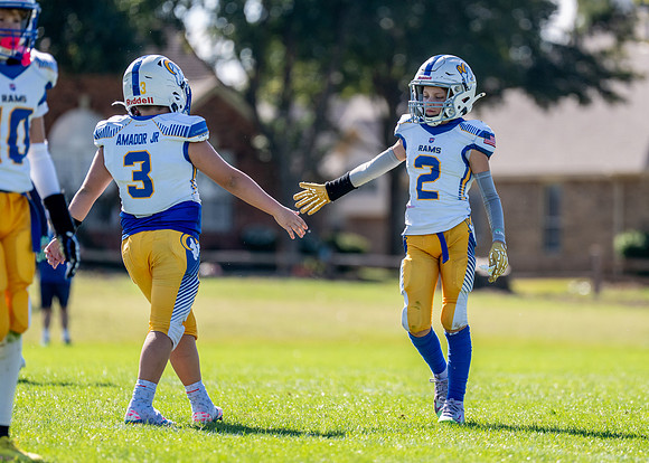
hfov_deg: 6.8
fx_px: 5486
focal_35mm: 298
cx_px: 386
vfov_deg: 4.8
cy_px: 220
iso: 200
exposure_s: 1/3200
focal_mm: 200
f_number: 2.8
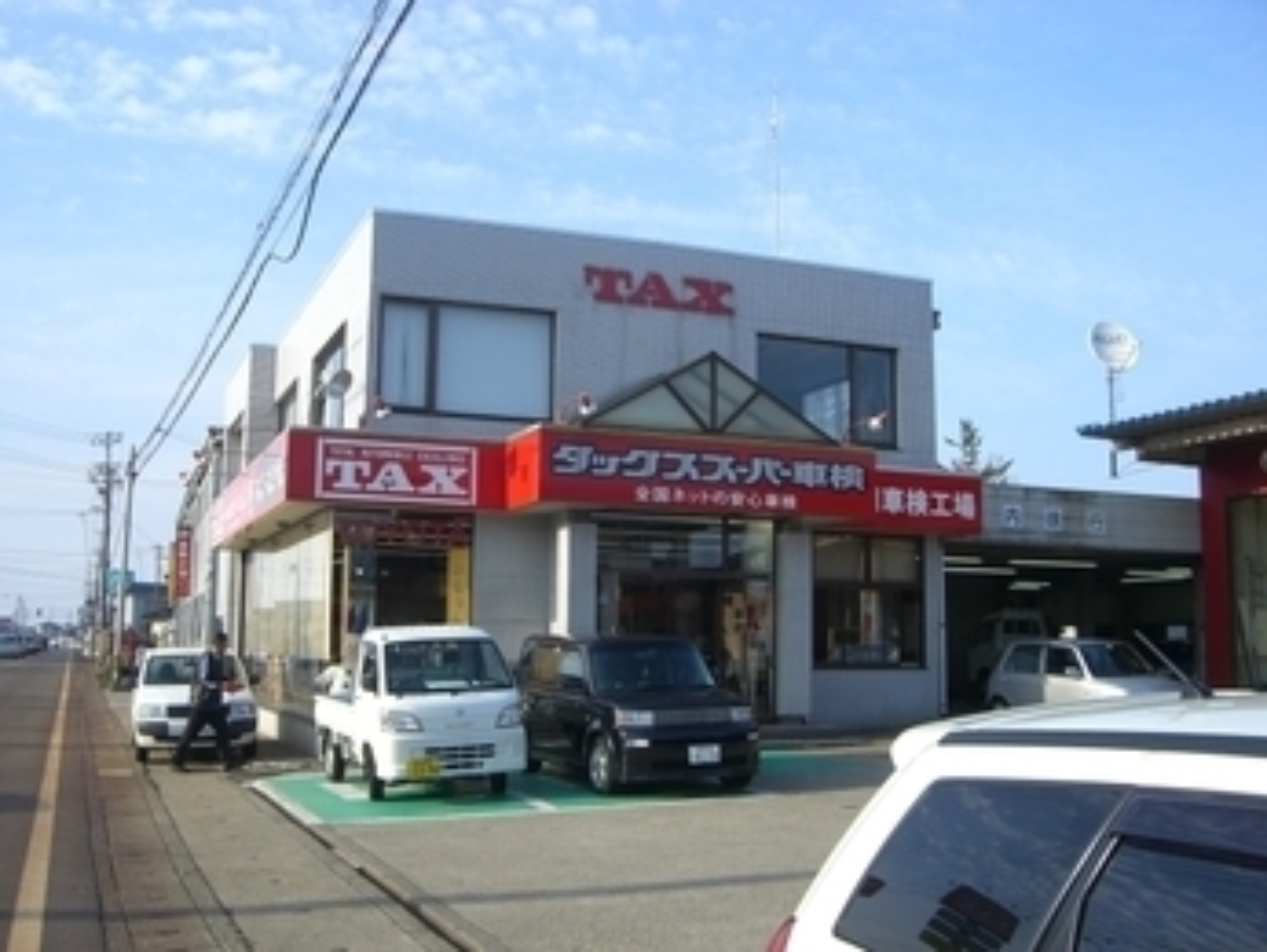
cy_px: 476
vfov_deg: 37.8
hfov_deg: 48.9
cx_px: 634
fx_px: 1392
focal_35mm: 38
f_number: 4.3
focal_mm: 6.2
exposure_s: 1/400
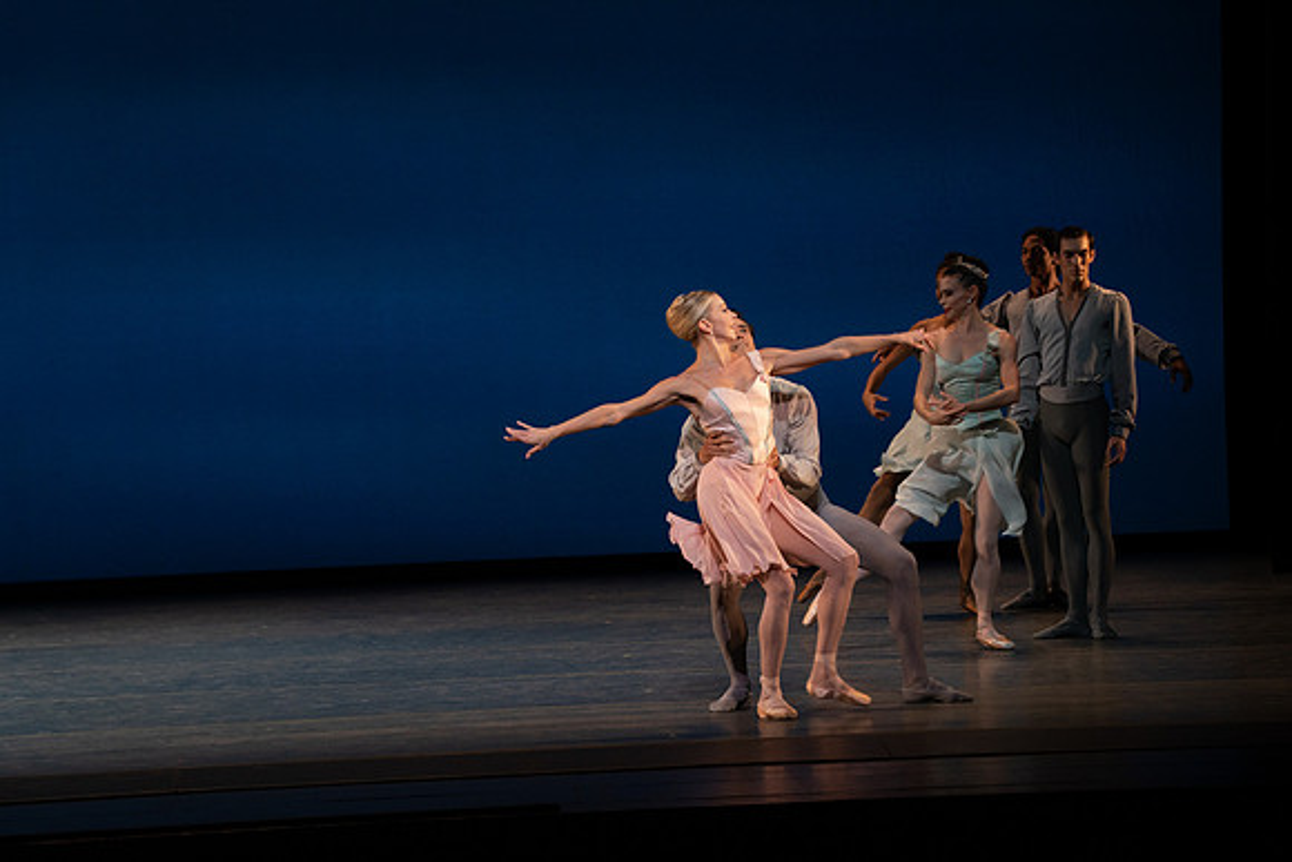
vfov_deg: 8.2
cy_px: 431
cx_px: 646
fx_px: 6030
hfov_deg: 12.2
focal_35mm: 168
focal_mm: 168
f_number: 8
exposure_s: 1/500
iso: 3200
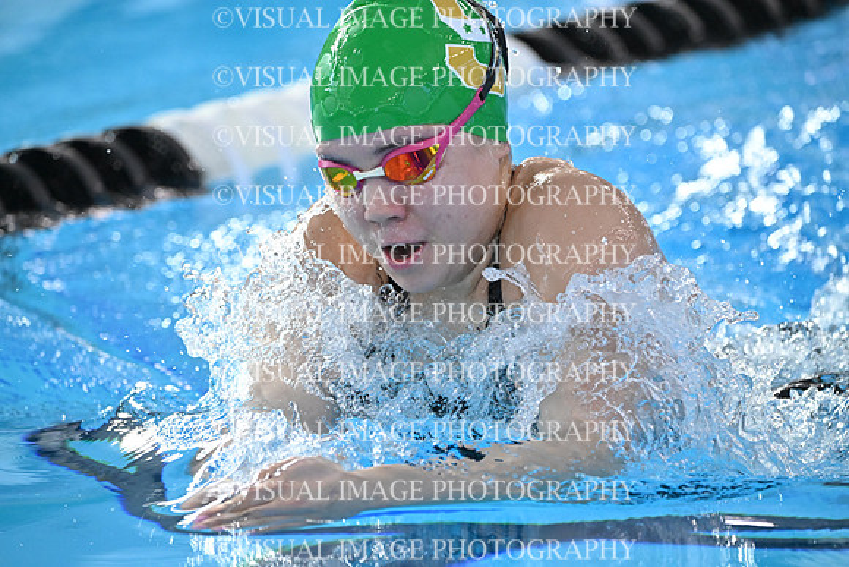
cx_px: 424
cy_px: 284
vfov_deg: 3.8
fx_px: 8492
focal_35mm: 360
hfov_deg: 5.7
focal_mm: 360
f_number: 6.3
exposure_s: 1/1000
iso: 6400
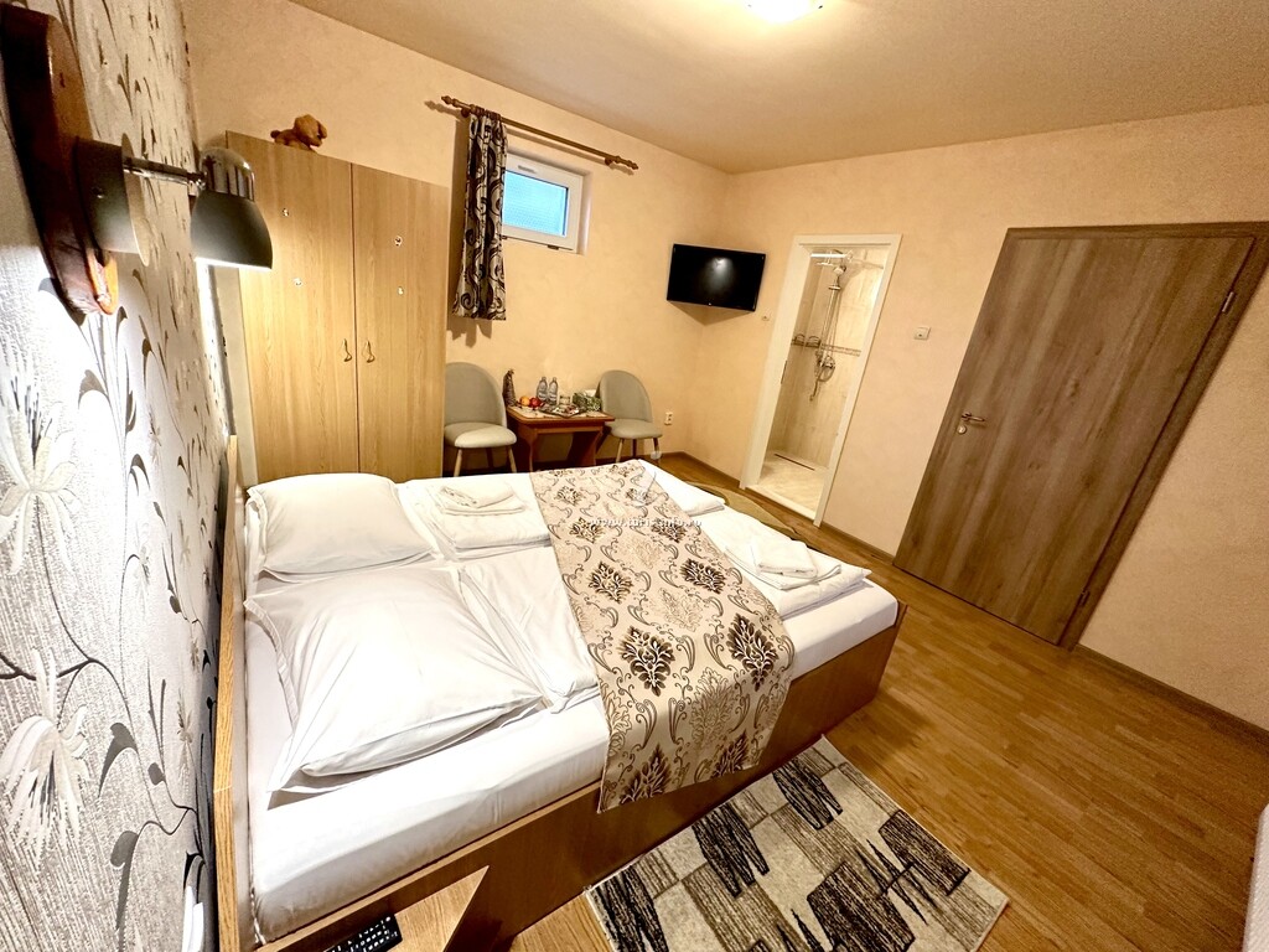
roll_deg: -8.2
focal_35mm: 14
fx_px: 513
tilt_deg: -19.2
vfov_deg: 85.7
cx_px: 634
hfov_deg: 102.1
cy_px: 476
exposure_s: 1/50
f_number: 2.2
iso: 320
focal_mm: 2.22
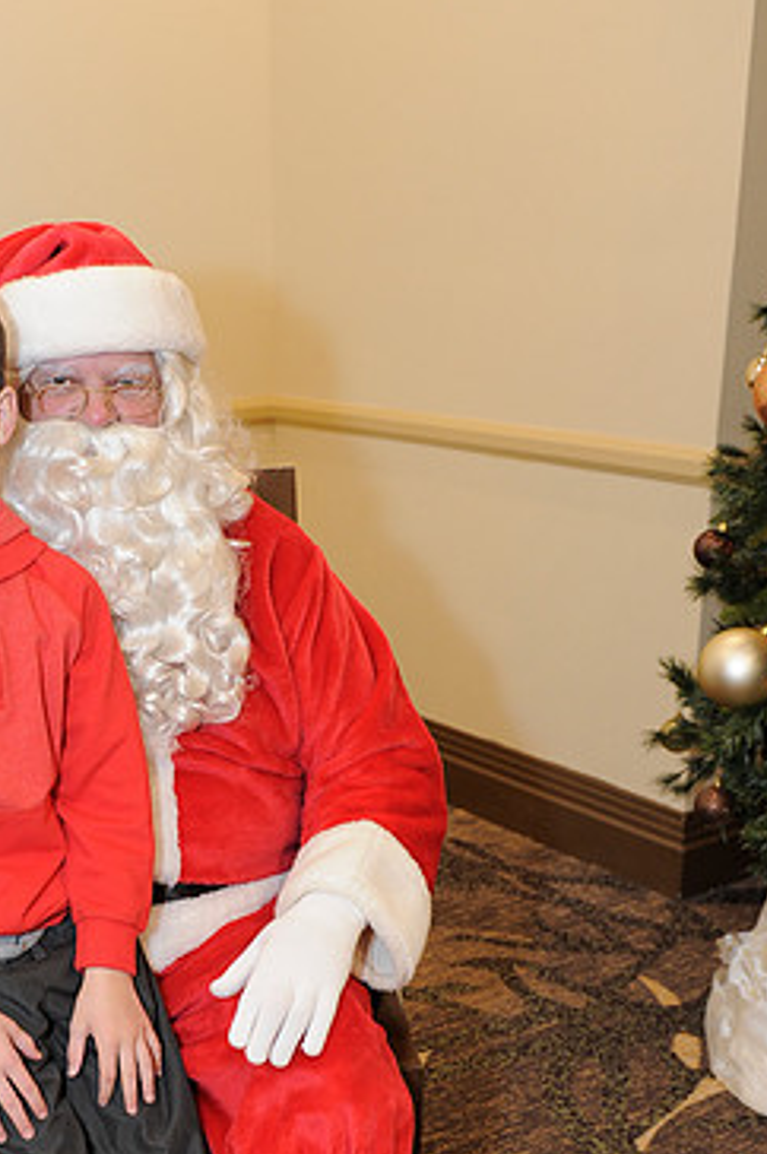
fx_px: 1633
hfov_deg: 26.2
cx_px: 228
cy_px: 831
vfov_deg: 38.2
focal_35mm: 51
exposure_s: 1/100
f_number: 4
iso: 1600
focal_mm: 32
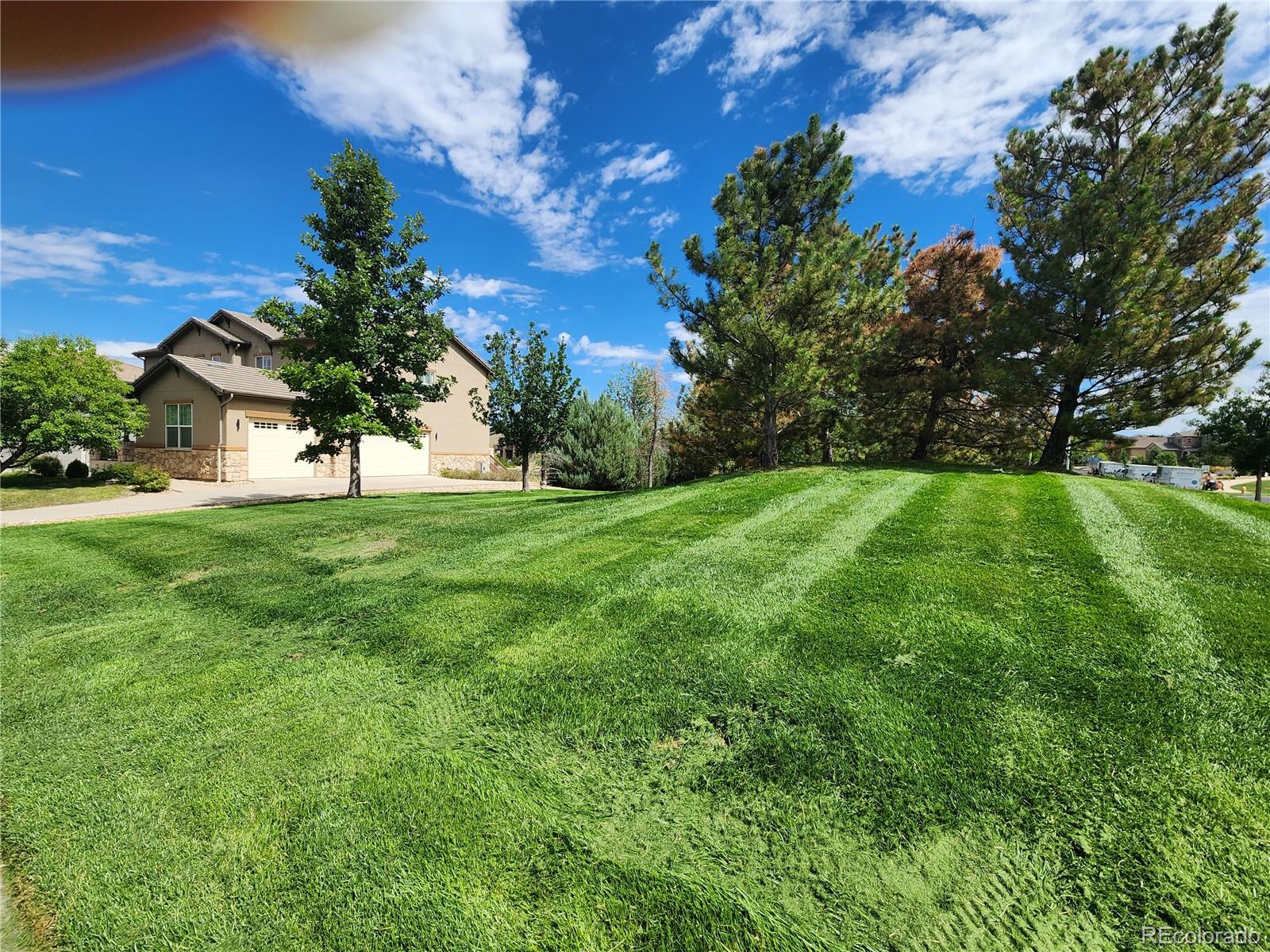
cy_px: 476
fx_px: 477
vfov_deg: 89.9
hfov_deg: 106.2
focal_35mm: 13
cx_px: 635
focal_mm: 2.2
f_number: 2.2
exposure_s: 1/2010
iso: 50
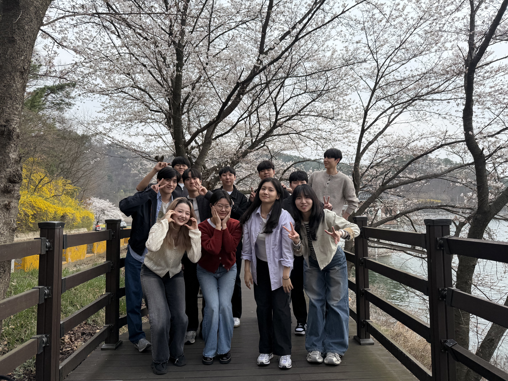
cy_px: 190
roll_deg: +0.3
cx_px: 254
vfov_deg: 56.8
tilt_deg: +2.8
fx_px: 352
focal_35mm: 24
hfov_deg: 71.6
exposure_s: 1/2611
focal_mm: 6.76
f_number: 1.78
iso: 80
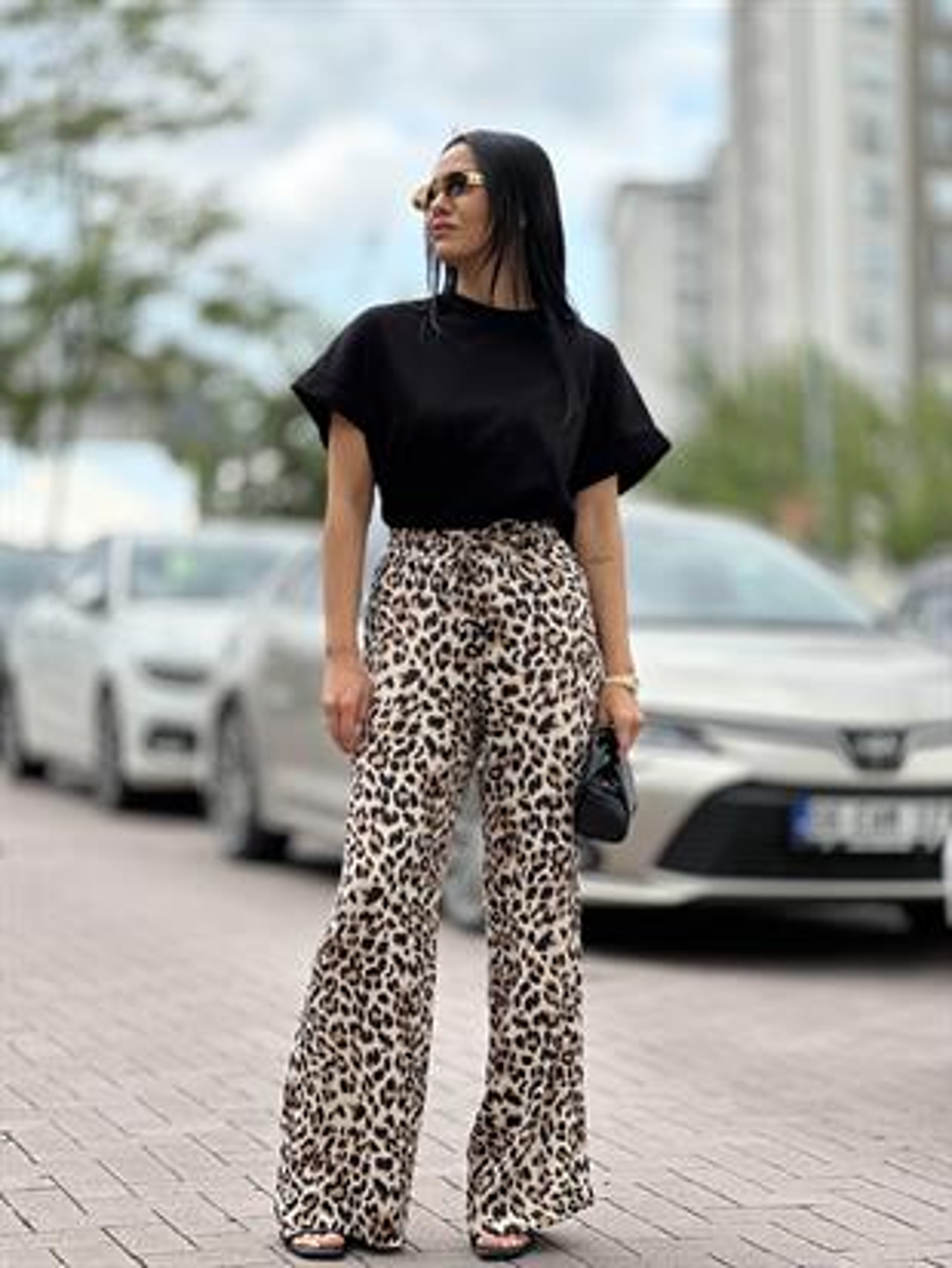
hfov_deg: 19.1
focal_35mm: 77
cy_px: 634
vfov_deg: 25.3
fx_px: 2822
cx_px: 476
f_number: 2.8
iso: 25
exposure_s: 1/193
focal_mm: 9
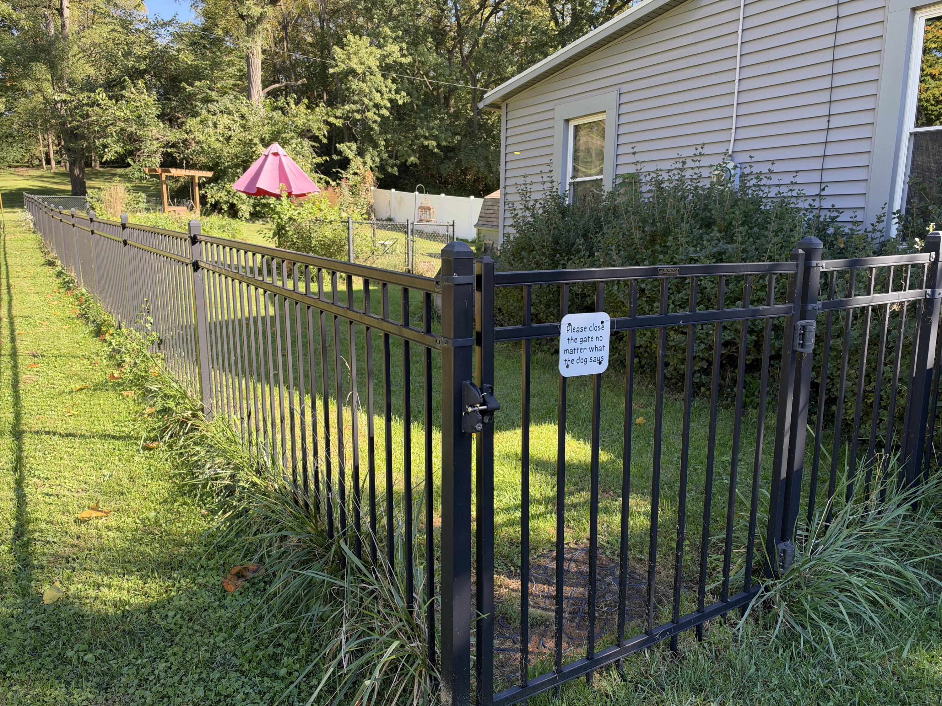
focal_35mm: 24
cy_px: 353
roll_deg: +0.4
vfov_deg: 56.8
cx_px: 471
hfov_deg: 71.6
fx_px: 653
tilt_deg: -10.2
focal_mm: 6.93
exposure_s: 1/384
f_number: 1.8
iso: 64
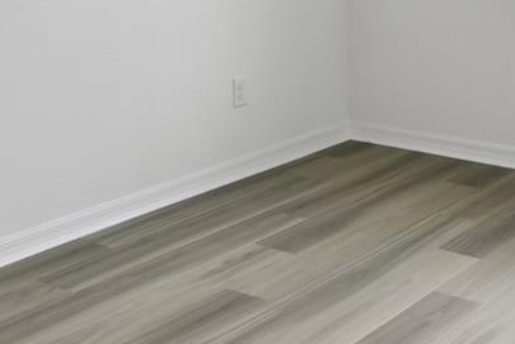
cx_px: 460
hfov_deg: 31.9
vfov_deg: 20.5
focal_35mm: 60
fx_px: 859
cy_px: -115
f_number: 7.1
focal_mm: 10
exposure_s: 1/160
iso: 100
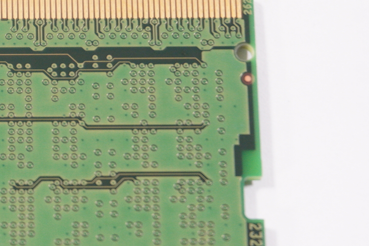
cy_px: 170
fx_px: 2280
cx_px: -139
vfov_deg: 6.2
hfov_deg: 9.1
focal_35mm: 223
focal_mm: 45
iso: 400
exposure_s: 1/80
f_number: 5.6
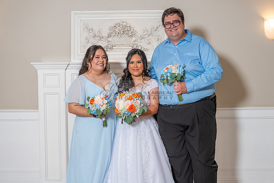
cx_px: 137
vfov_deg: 25.1
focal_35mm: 54
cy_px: 92
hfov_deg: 36.9
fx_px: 410
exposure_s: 1/160
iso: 640
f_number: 4.5
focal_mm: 52
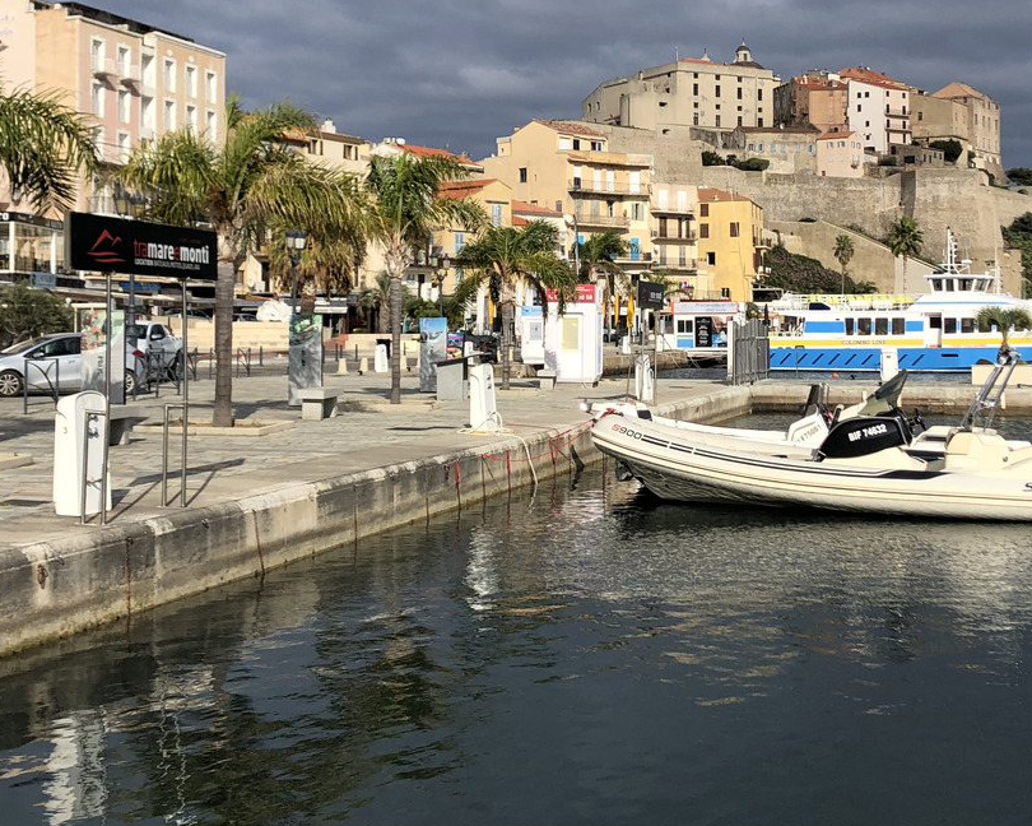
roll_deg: +0.9
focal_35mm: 54
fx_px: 1649
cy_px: 278
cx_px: 536
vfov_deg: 27.9
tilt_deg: +2.2
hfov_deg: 34.7
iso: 20
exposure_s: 1/3745
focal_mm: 4
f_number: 1.8
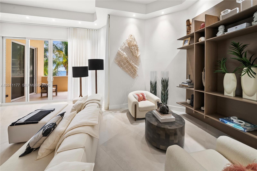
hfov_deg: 112.6
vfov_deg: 90.1
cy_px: 86
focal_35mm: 12
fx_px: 86
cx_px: 128
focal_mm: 12
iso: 400
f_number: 8
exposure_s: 1/4
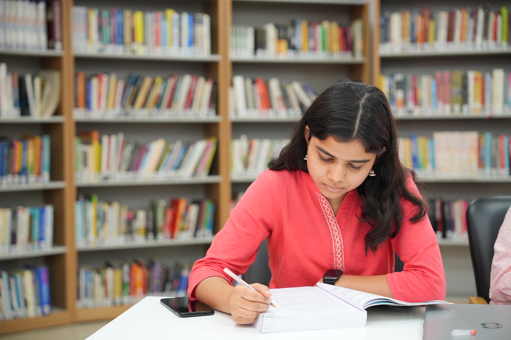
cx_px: 256
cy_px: 170
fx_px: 823
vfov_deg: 23.4
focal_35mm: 58
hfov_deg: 34.5
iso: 1250
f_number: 2.8
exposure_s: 1/400
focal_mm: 58
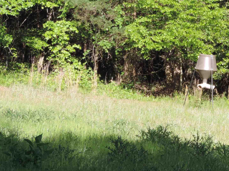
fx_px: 1687
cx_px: 204
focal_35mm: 255
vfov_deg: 5.8
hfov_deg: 7.7
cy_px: 60
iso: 80
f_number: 4.2
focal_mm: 21.4
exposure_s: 1/160
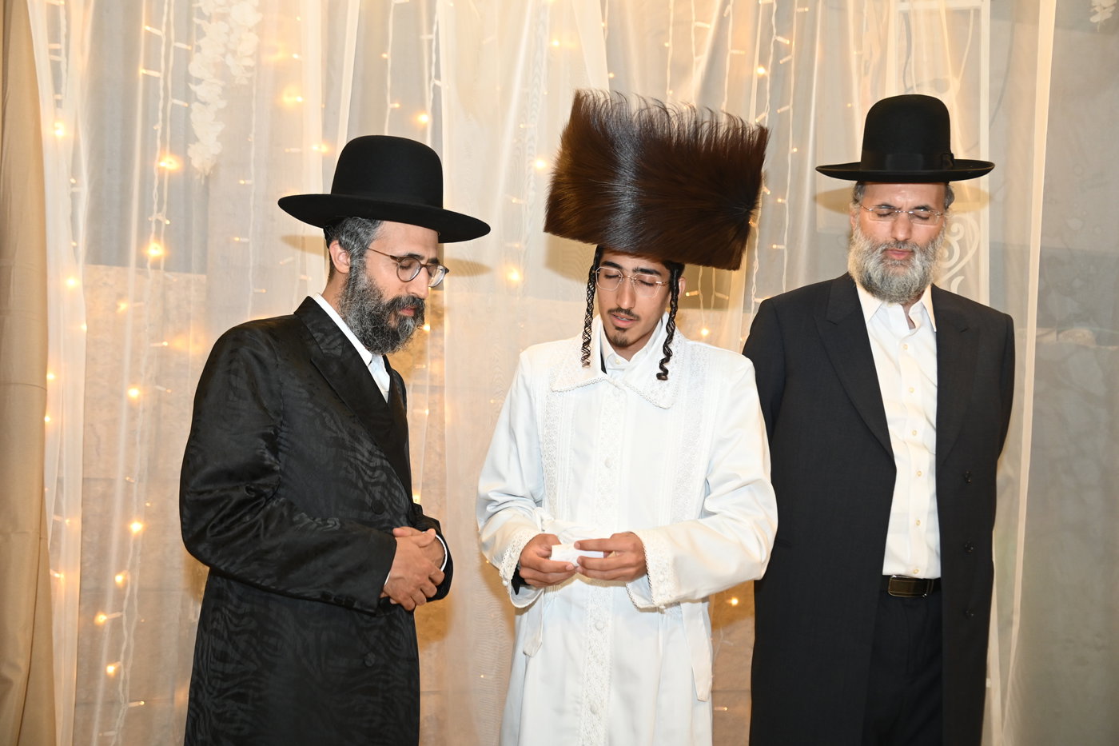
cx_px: 560
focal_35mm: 40
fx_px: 1243
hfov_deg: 48.5
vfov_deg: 33.4
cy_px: 373
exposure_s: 1/200
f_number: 5
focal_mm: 40
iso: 2000
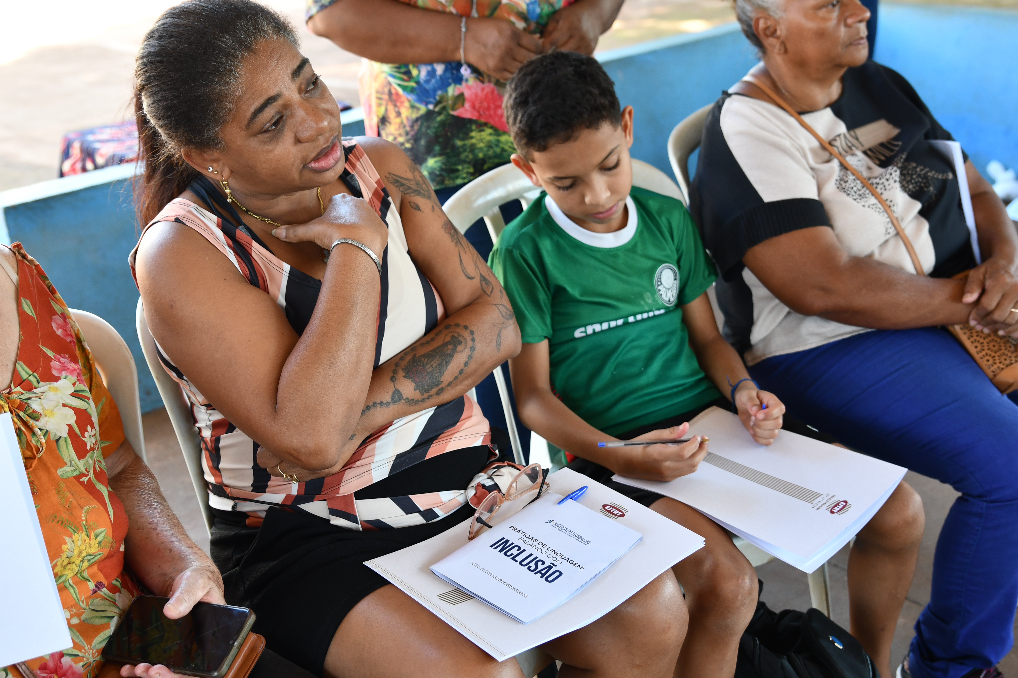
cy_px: 339
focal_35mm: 46
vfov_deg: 29.2
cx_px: 509
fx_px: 1301
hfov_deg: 42.7
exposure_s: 1/250
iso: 450
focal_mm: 31
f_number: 2.8
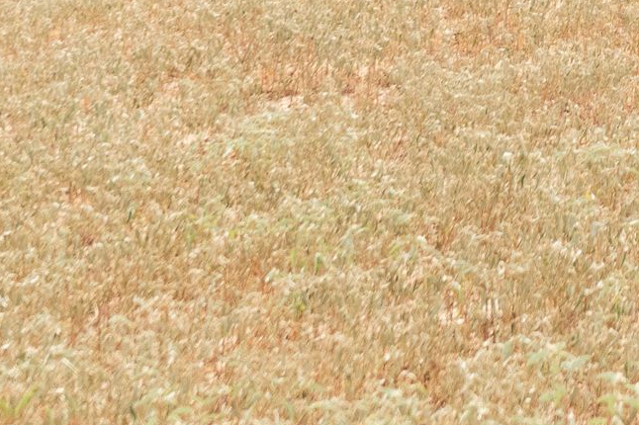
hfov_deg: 9.4
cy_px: -302
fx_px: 3779
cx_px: 906
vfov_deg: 6.3
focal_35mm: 213
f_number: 9
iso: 2000
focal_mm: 55
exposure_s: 1/800
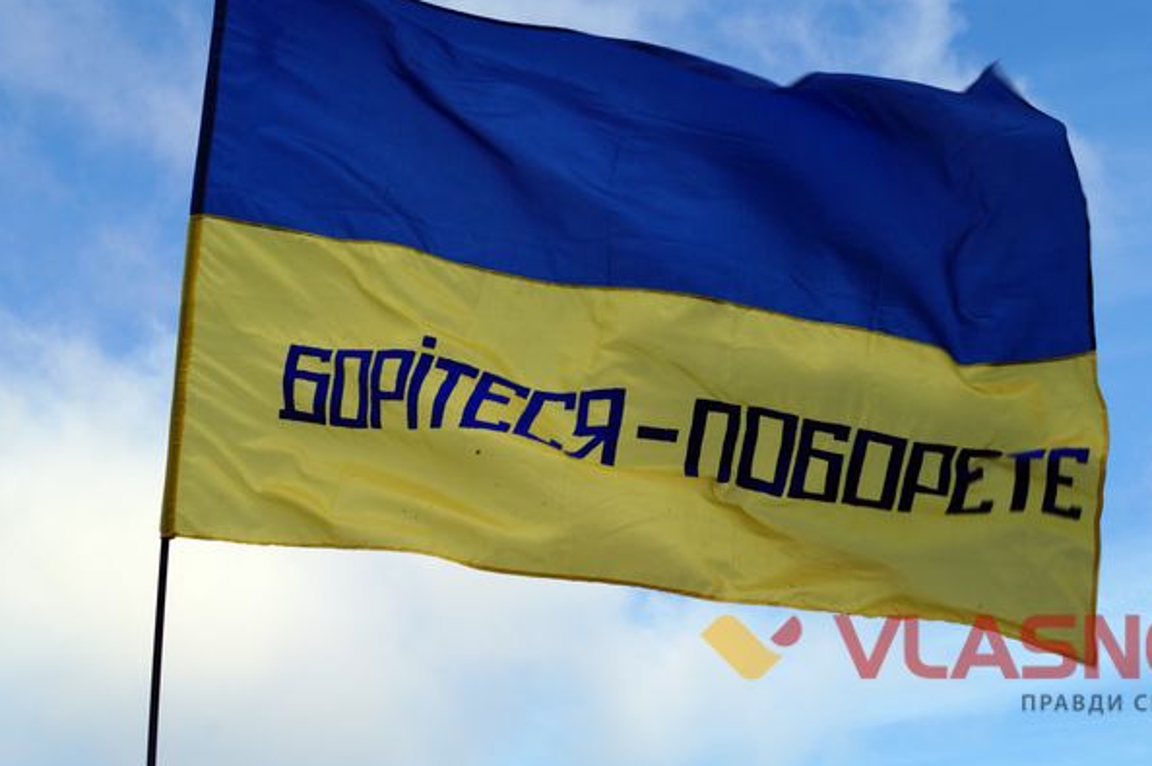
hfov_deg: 37.5
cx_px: 584
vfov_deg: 25.5
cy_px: 385
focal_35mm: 53
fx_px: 1695
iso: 100
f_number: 11
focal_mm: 30
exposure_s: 1/160
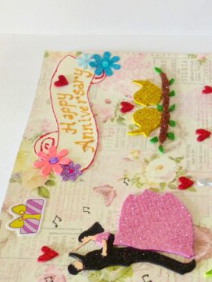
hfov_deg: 26.0
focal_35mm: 53
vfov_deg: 36.1
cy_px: 157
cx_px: 216
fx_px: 432
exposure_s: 1/60
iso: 250
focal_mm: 5.7
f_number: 2.8
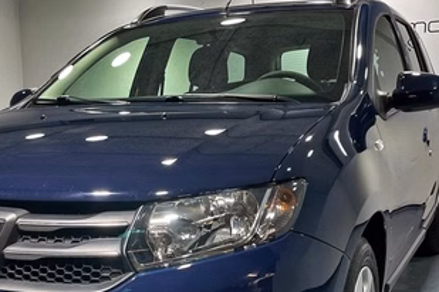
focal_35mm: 56
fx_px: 683
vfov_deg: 23.9
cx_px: 155
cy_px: 221
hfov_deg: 35.4
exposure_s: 1/100
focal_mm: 5.1
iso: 125
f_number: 1.6
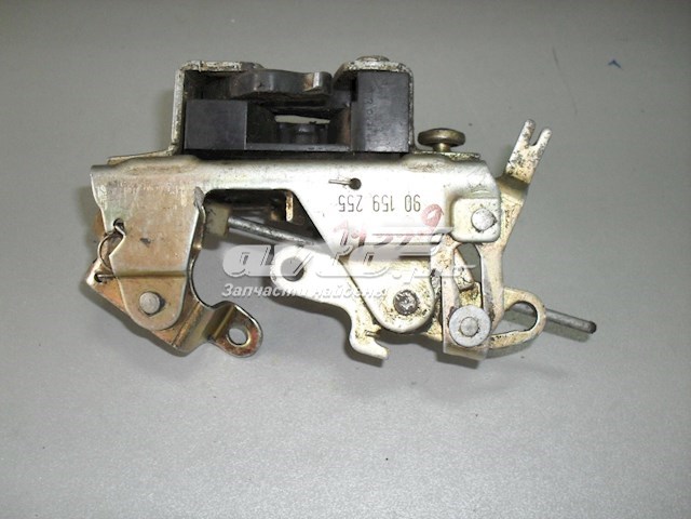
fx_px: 759
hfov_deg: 49.0
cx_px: 346
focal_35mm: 38
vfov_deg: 37.7
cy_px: 260
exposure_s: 1/45
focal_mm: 6.3
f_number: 2.8
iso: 200
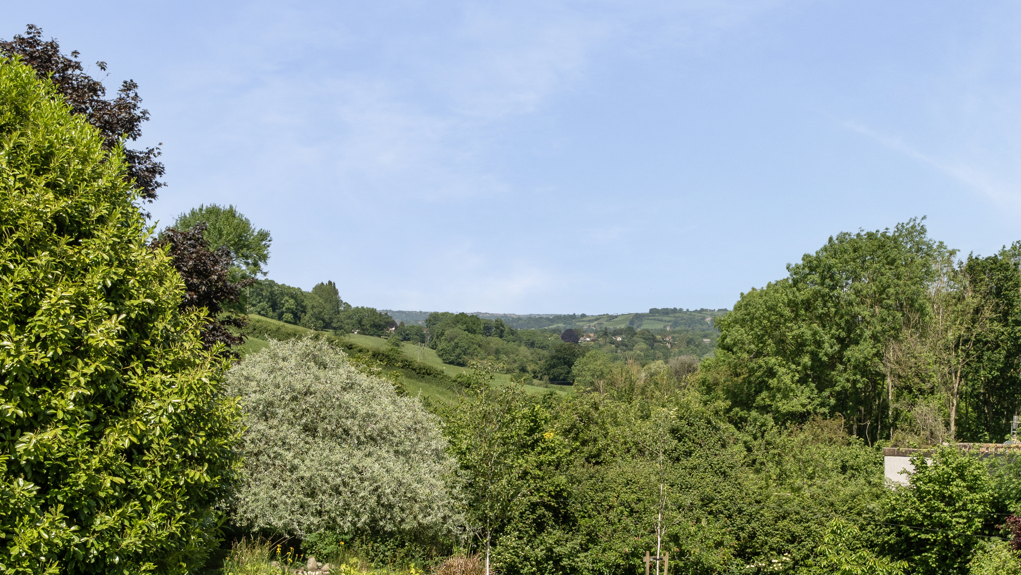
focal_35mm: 51
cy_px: 381
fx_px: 1381
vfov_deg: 23.4
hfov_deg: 40.3
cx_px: 642
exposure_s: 1/1000
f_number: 8
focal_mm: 24
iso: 400
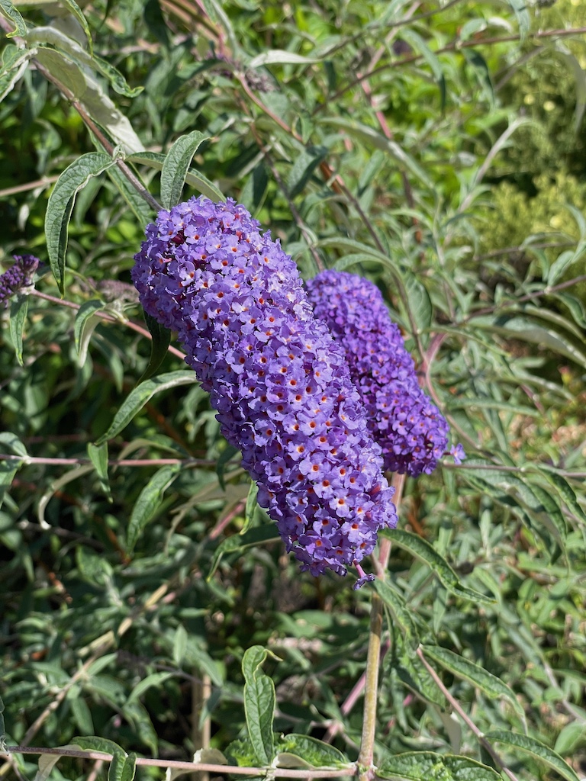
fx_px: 1174
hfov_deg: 28.0
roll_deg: -1.3
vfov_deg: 36.8
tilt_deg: -23.1
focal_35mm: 52
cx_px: 293
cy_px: 390
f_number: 2
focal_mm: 6
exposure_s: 1/1089
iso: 25
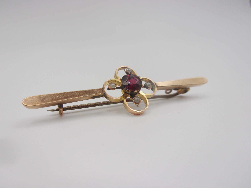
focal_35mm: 28
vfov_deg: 49.7
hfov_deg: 63.4
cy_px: 94
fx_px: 203
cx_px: 126
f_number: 3.9
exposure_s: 1/125
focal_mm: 5.1
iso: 80
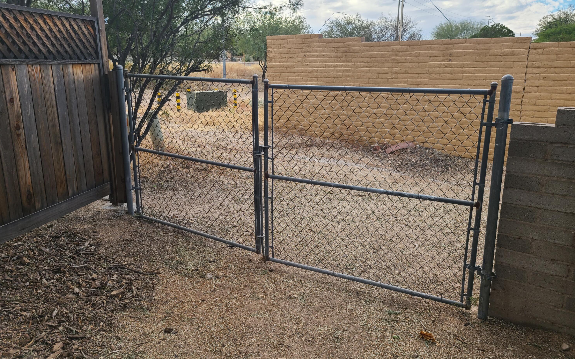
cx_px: 288
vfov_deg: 44.5
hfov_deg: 66.5
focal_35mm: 28
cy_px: 172
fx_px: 439
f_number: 1.8
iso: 40
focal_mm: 5.4
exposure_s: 1/760
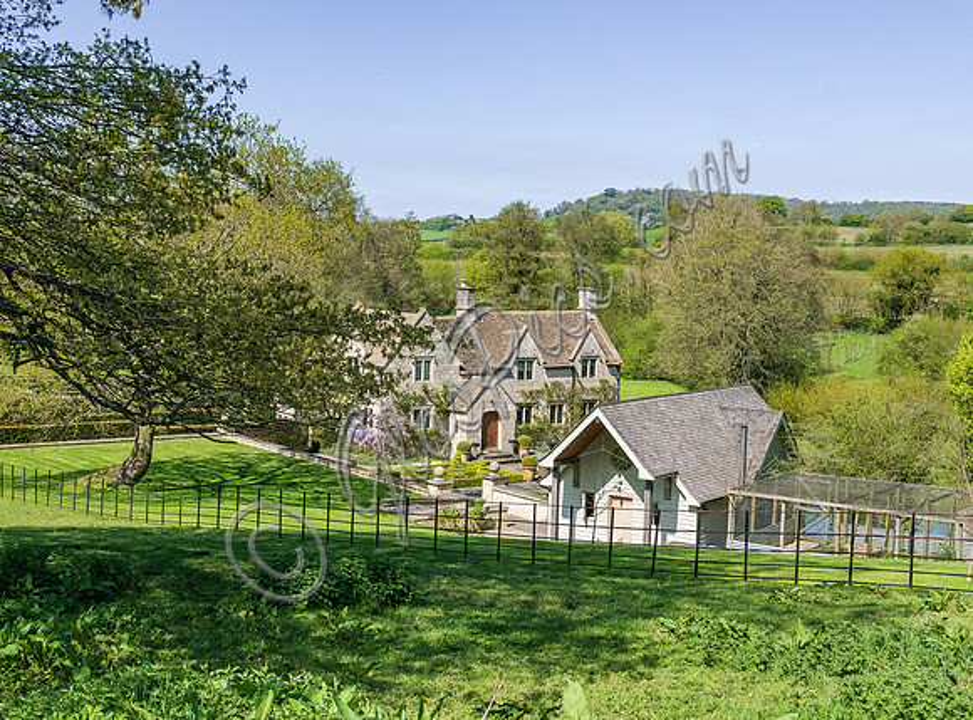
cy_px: 360
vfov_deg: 28.7
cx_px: 538
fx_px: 1406
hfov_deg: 38.1
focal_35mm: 50
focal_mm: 21.3
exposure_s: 1/1600
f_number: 6.3
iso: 400
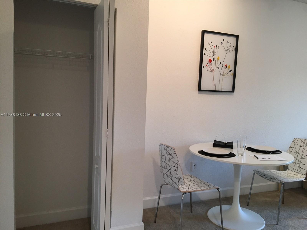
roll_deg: -2.4
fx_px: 257
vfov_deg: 48.2
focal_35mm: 29
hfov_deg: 61.7
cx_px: 154
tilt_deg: -3.6
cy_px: 115
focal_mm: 4.15
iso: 100
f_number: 2.2
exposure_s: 1/30
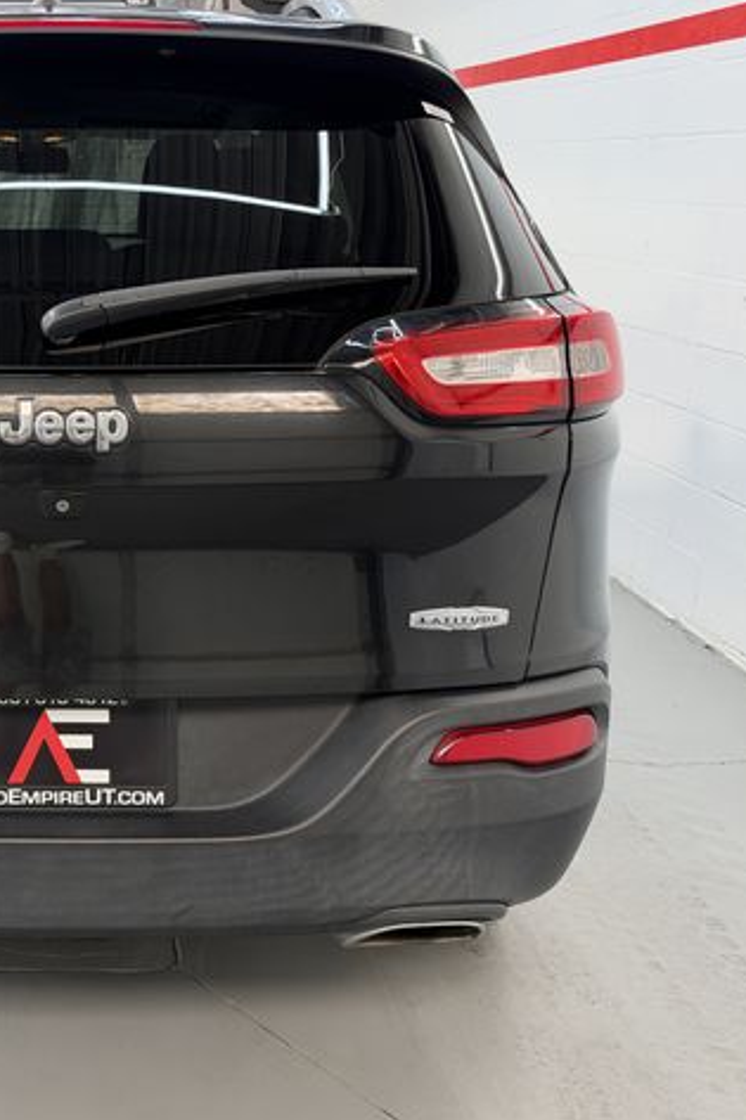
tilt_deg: -15.2
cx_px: 24
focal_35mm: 38
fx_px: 1182
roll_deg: -0.3
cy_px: 556
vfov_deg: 50.7
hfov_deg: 32.6
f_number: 1.8
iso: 100
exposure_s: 1/120
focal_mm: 6.93
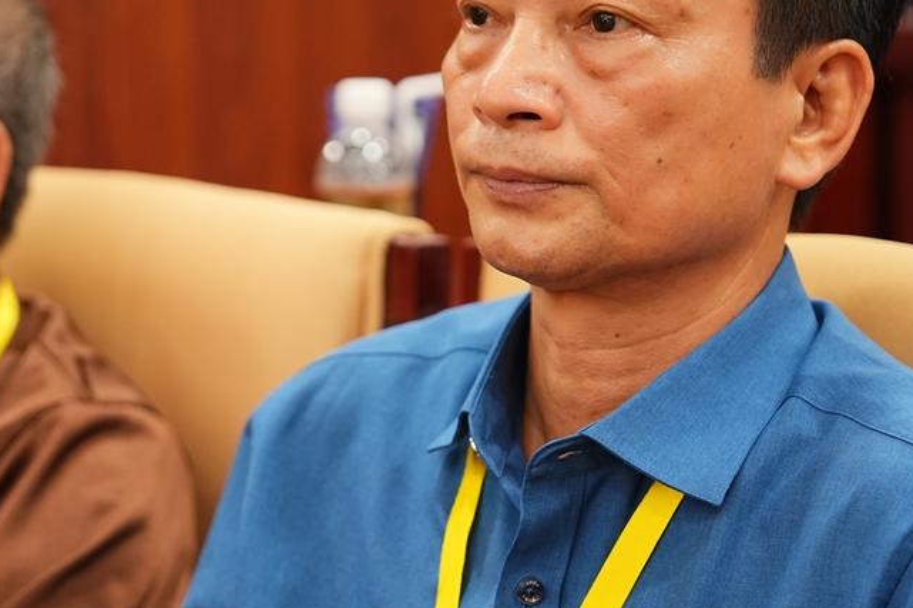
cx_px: 372
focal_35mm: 131
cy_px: 194
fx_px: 3321
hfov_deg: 15.6
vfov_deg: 10.5
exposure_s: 1/100
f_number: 2.8
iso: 1600
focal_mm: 70
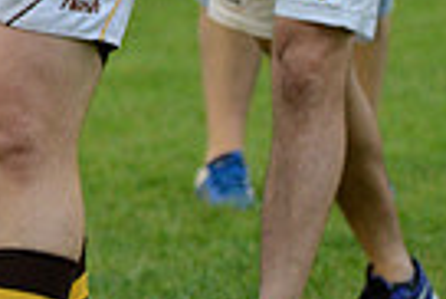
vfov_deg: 2.4
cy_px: -278
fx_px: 7156
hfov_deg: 3.5
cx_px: -482
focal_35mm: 577
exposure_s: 1/500
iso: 1600
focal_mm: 135
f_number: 4
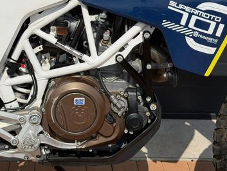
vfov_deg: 16.8
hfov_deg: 22.4
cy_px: 29
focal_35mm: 87
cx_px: 77
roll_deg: +0.5
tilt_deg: -22.7
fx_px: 571
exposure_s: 1/13333
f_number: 1.78
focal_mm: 6.76
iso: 64
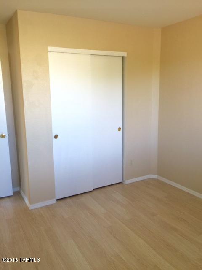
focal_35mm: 29
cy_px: 135
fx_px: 226
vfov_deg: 61.7
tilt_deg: -10.6
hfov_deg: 48.2
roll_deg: +1.5
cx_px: 101
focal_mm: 4.15
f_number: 2.2
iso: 32
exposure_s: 1/15
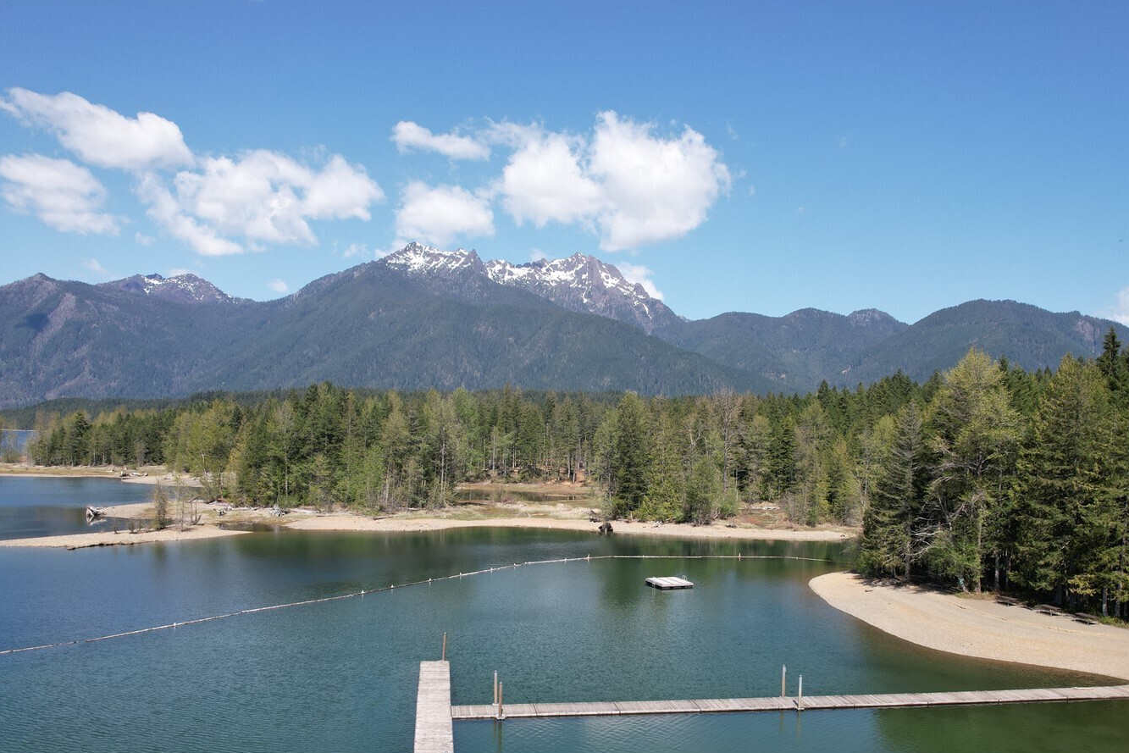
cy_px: 471
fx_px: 878
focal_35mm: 28
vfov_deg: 46.0
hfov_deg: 65.5
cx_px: 569
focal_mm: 8.38
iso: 120
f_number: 2.8
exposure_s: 1/1500
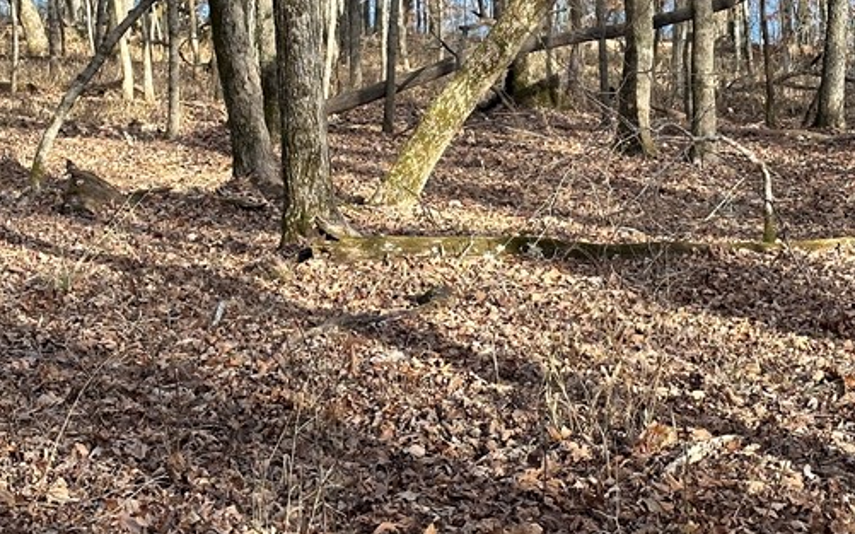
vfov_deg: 12.5
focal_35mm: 104
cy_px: 135
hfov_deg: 20.0
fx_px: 2423
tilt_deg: -16.1
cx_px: 517
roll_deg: +2.9
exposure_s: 1/729
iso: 64
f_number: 1.78
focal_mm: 6.86
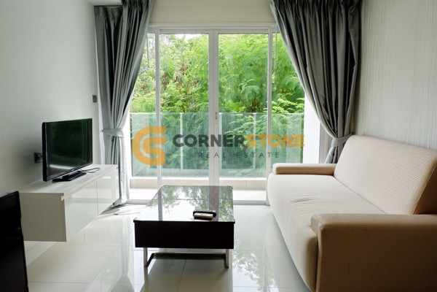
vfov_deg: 53.1
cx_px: 218
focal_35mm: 24
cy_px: 146
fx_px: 291
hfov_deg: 73.7
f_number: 5.6
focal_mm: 16.7
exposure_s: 1/140
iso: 200
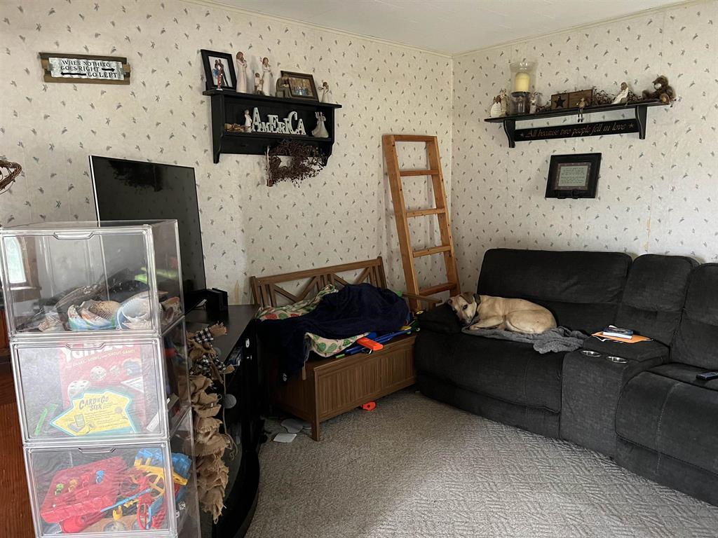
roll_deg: +1.3
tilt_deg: -8.7
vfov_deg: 53.1
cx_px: 359
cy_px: 269
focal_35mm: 26
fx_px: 539
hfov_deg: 67.3
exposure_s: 1/30
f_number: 1.5
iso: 500
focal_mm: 5.7
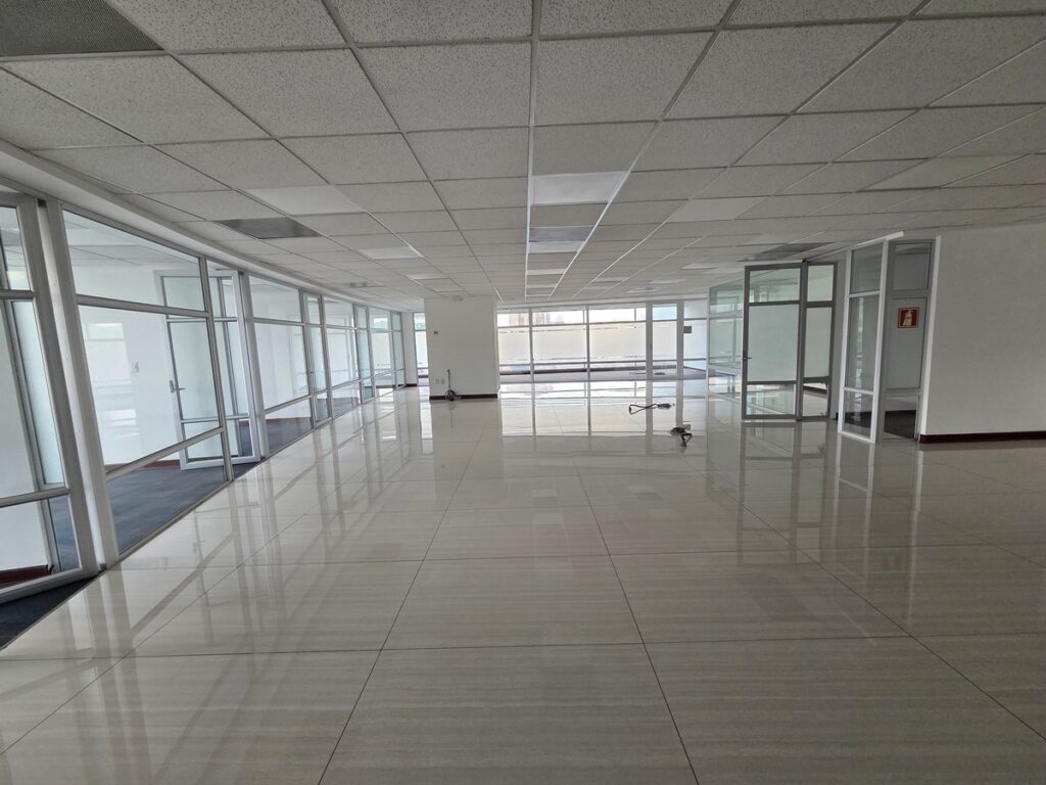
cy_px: 392
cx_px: 523
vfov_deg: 89.9
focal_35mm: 13
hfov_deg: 106.2
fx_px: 393
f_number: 2.2
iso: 160
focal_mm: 2.2
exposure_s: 1/60
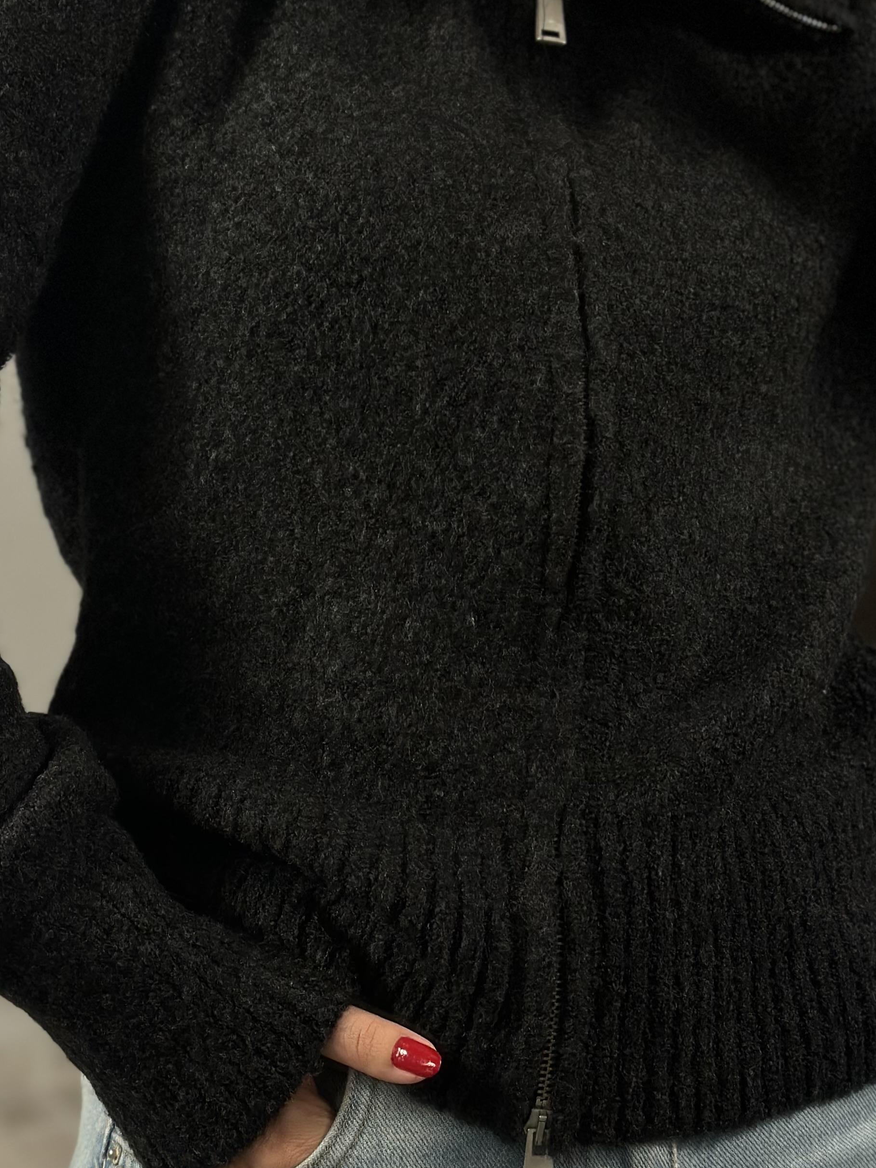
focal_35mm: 80
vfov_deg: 24.3
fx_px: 2700
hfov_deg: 18.4
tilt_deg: -29.5
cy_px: 378
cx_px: 336
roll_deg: +7.9
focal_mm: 6.86
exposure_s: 1/100
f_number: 1.78
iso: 125
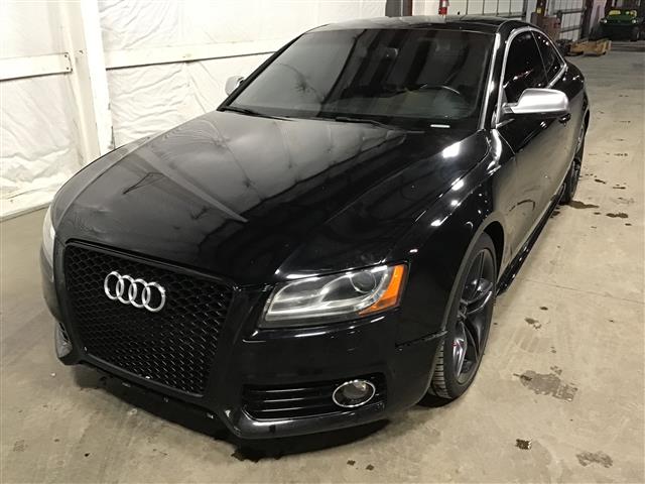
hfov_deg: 58.4
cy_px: 242
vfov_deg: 45.4
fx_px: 578
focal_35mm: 31
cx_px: 322
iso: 160
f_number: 2.4
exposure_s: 1/30
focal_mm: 3.3
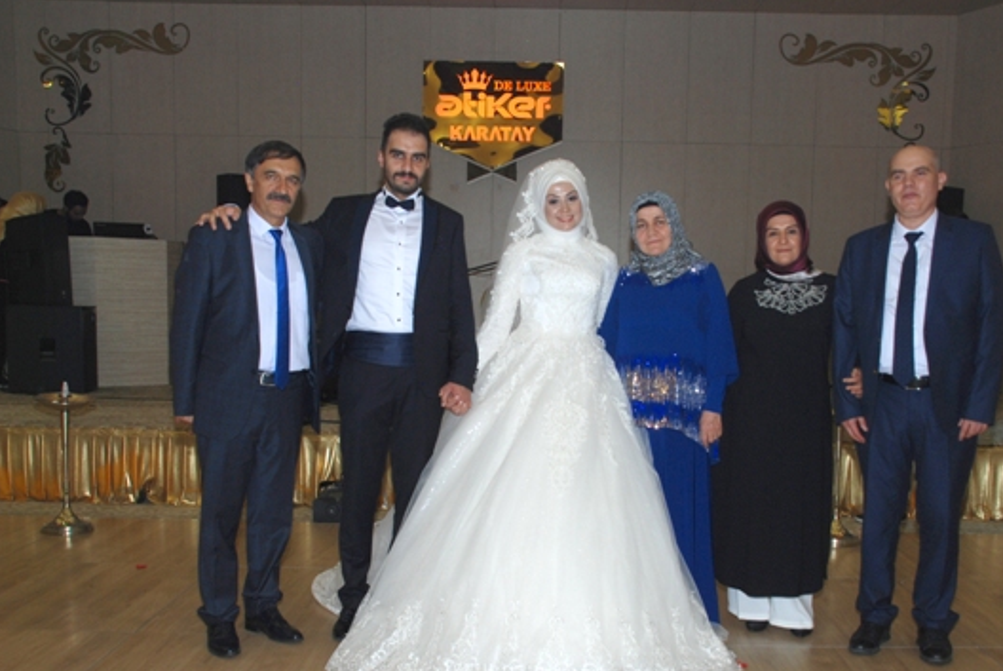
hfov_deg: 48.4
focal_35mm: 40
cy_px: 390
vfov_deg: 33.4
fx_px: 1115
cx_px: 551
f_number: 4
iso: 200
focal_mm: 22
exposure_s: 1/60
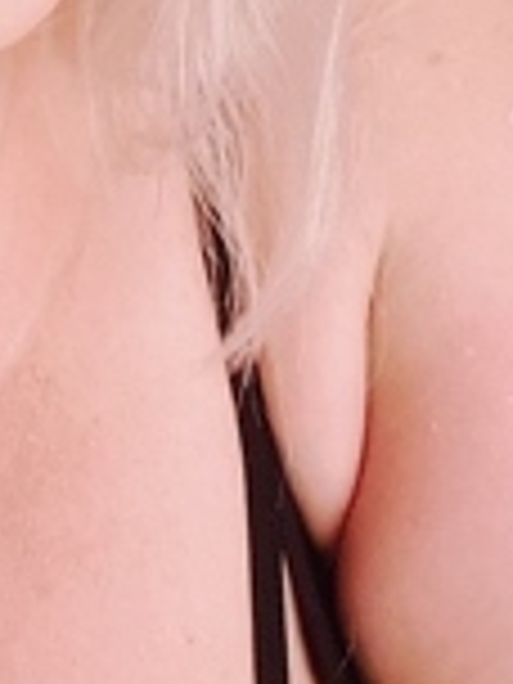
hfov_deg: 13.7
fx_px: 1956
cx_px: -351
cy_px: -184
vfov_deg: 18.6
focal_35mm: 99
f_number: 1.7
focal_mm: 2.95
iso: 125
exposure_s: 1/24
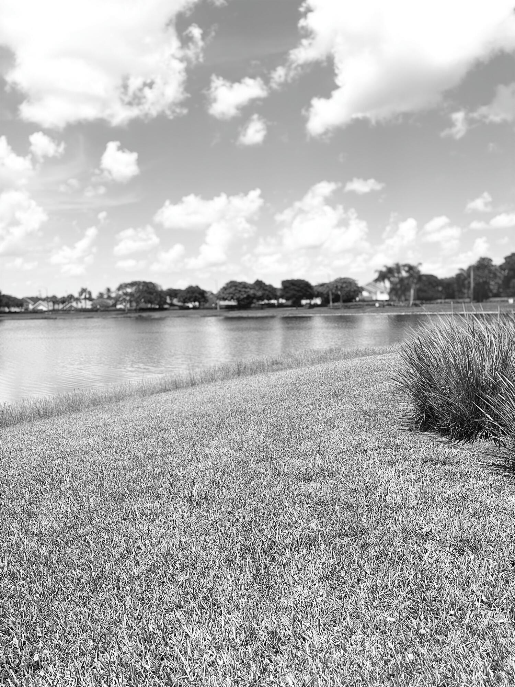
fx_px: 516
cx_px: 258
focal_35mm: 26
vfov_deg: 67.3
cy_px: 344
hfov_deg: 53.1
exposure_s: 1/5348
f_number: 1.6
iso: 50
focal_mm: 5.96
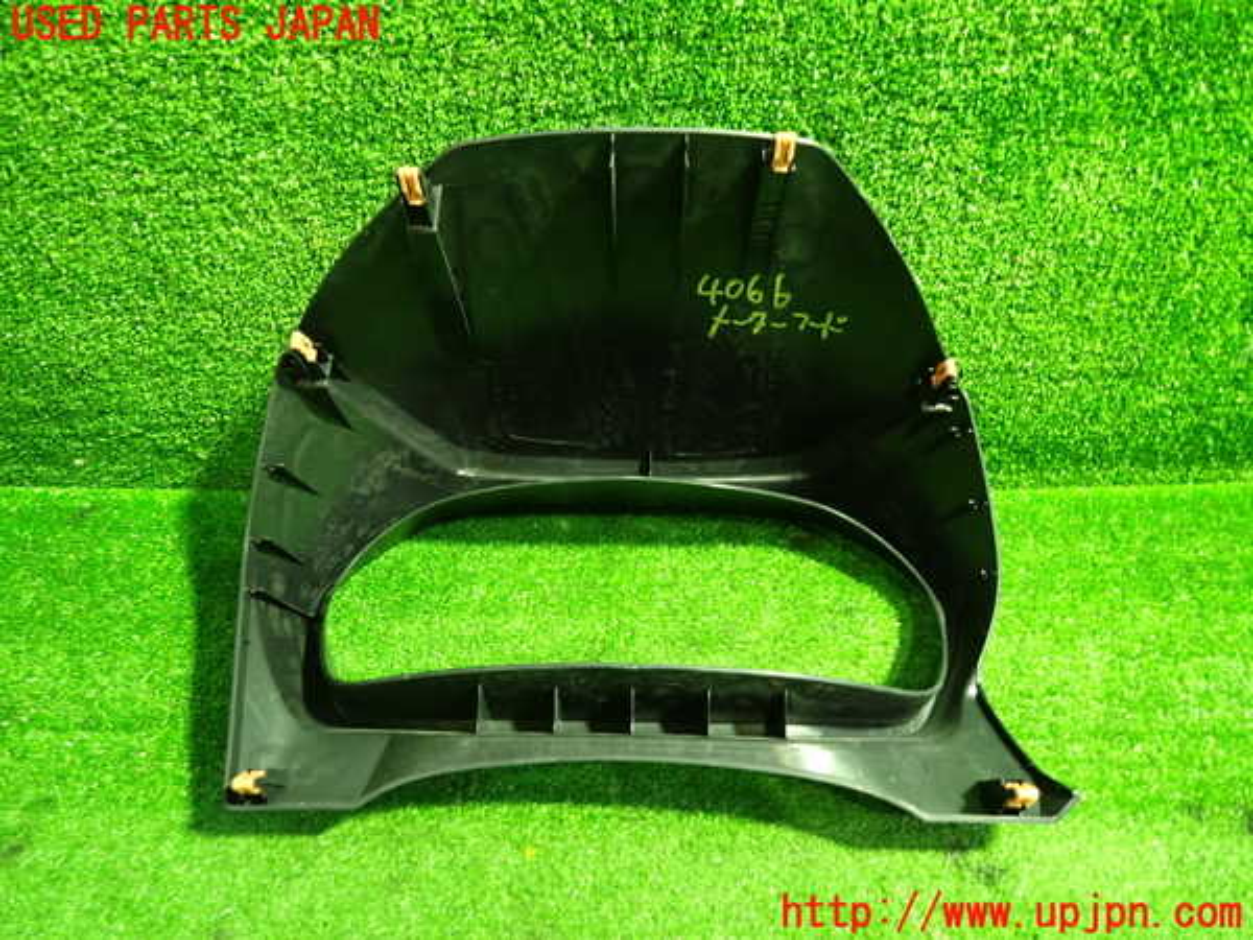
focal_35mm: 25
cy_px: 470
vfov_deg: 54.9
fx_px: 905
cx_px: 626
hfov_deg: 69.4
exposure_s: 1/30
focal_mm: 4.5
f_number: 2
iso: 800
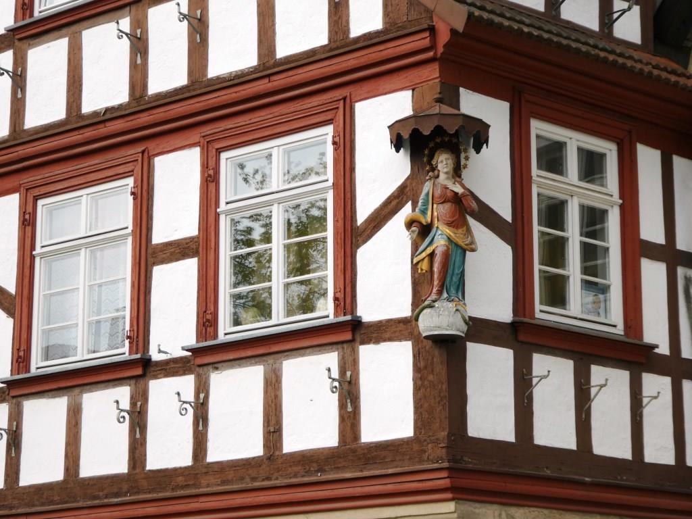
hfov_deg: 23.3
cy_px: 260
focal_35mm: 84
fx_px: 1679
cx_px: 346
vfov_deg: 17.6
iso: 100
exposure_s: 1/80
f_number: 4.8
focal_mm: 15
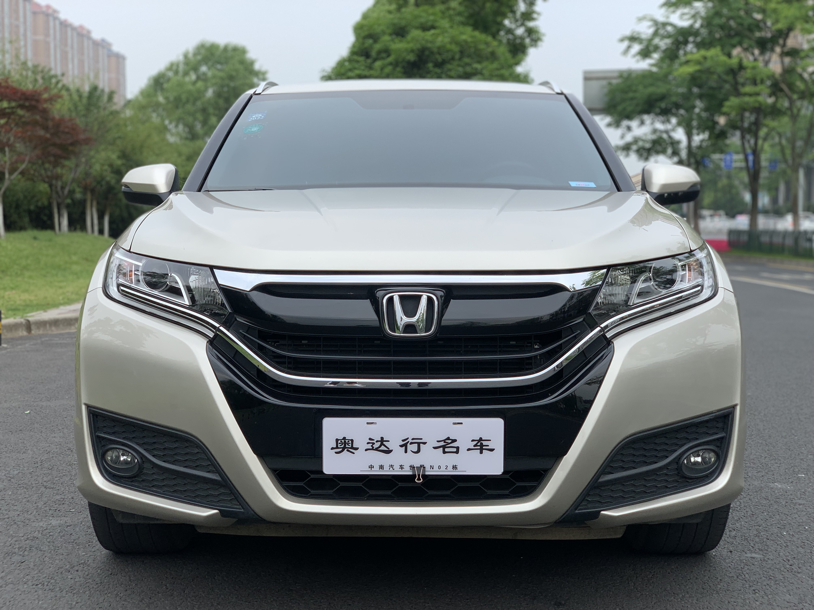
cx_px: 407
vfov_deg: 28.0
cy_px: 305
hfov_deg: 36.8
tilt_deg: -2.2
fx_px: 1223
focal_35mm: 52
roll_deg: +0.0
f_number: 2.4
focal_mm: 6
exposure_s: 1/578
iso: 16
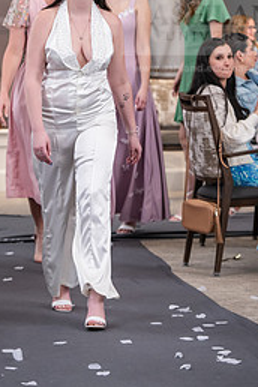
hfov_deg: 7.0
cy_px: 84
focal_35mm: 195
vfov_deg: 10.5
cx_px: 98
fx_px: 2096
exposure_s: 1/250
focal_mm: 112
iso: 1600
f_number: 3.5
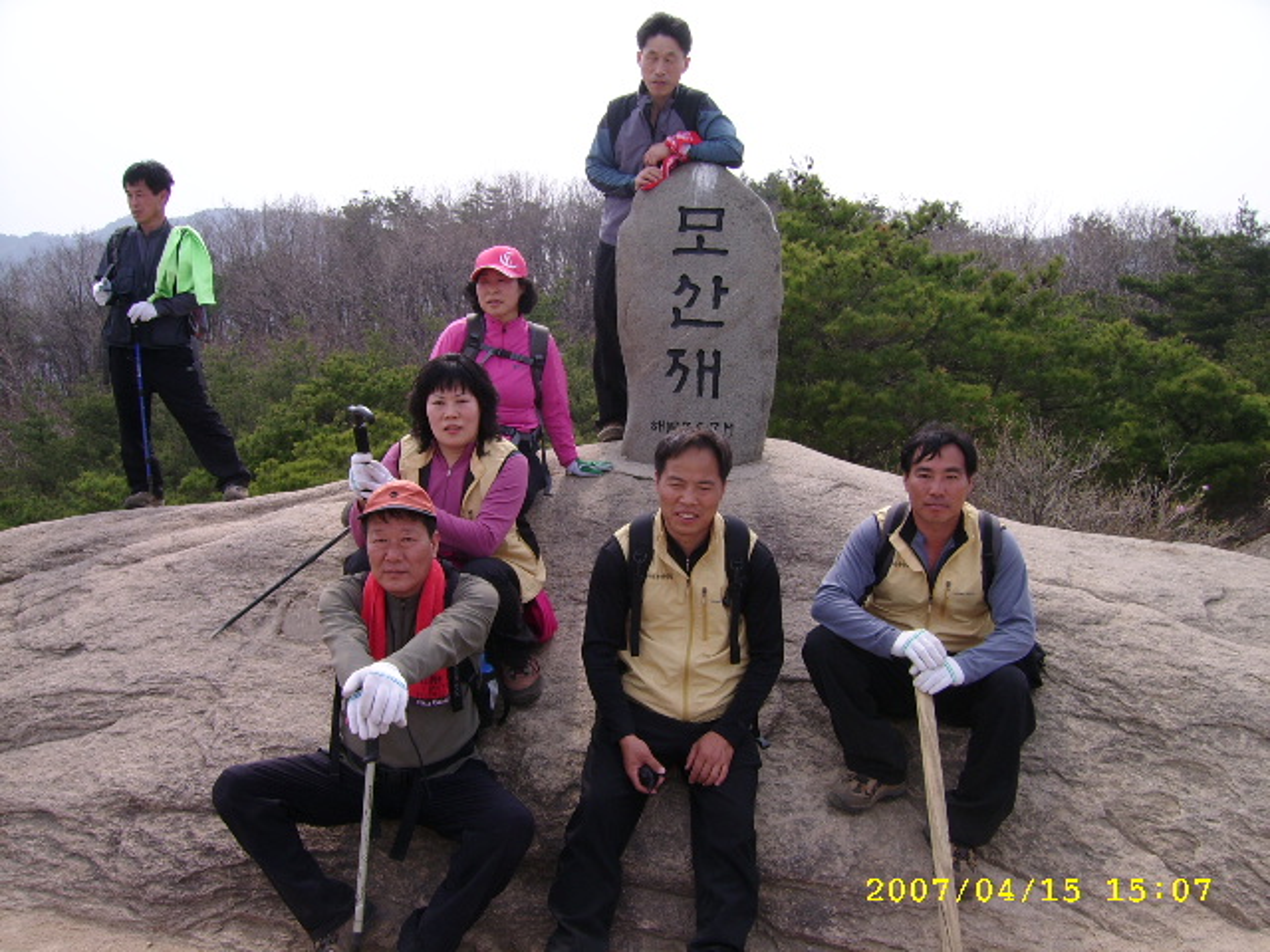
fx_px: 1284
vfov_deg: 40.7
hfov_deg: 52.6
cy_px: 476
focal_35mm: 35
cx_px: 635
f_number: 5.8
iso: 50
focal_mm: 5.95
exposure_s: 1/229
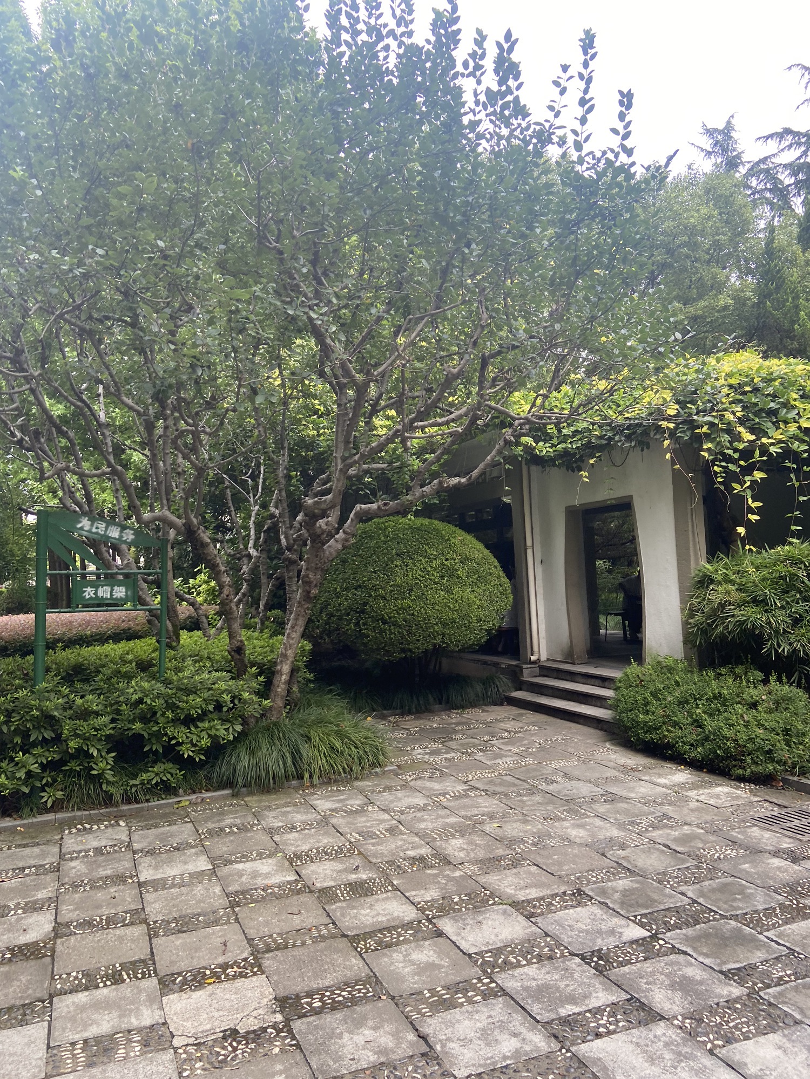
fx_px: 811
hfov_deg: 53.1
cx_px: 405
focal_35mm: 26
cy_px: 540
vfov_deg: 67.3
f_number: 1.8
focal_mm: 4.25
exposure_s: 1/274
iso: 32
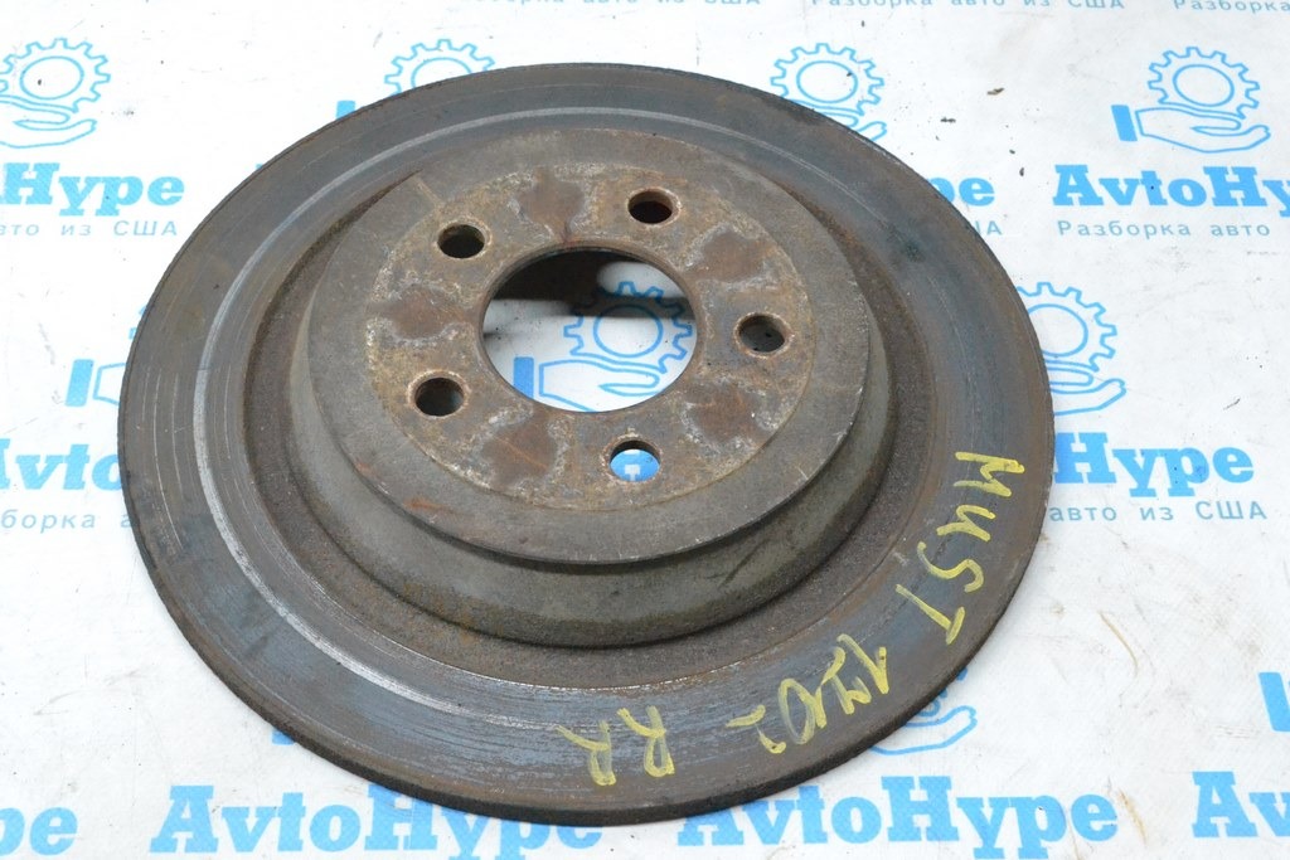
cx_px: 645
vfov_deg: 26.5
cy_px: 430
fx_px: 1828
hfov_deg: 38.9
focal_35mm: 51
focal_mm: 34
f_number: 9
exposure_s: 1/160
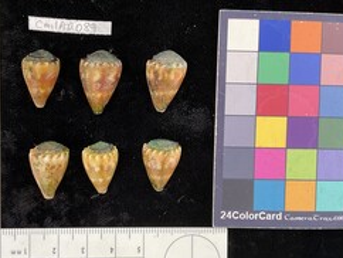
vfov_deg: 34.4
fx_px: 417
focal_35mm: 42
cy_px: 141
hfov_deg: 44.5
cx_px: 133
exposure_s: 1/60
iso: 50
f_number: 1.8
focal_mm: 3
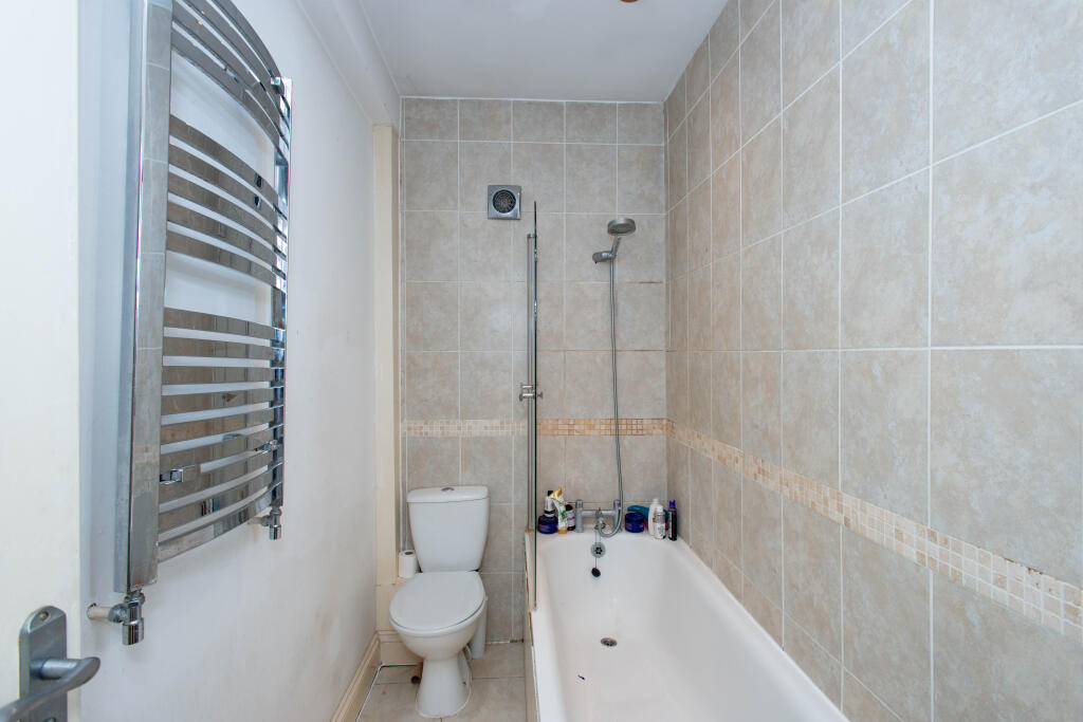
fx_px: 511
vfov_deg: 70.5
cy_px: 361
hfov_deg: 93.3
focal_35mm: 17
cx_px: 542
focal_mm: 17
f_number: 8
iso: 400
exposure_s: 1/60
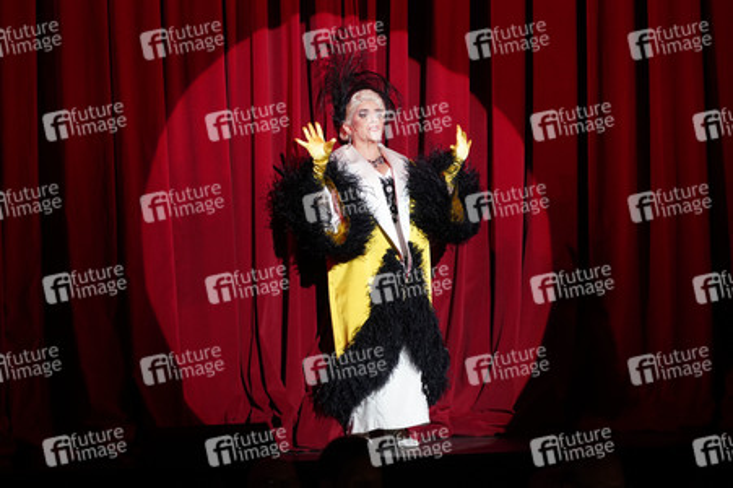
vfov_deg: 9.1
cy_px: 244
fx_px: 3052
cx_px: 366
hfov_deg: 13.7
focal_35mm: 150
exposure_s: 1/250
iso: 2500
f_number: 5.6
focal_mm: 150
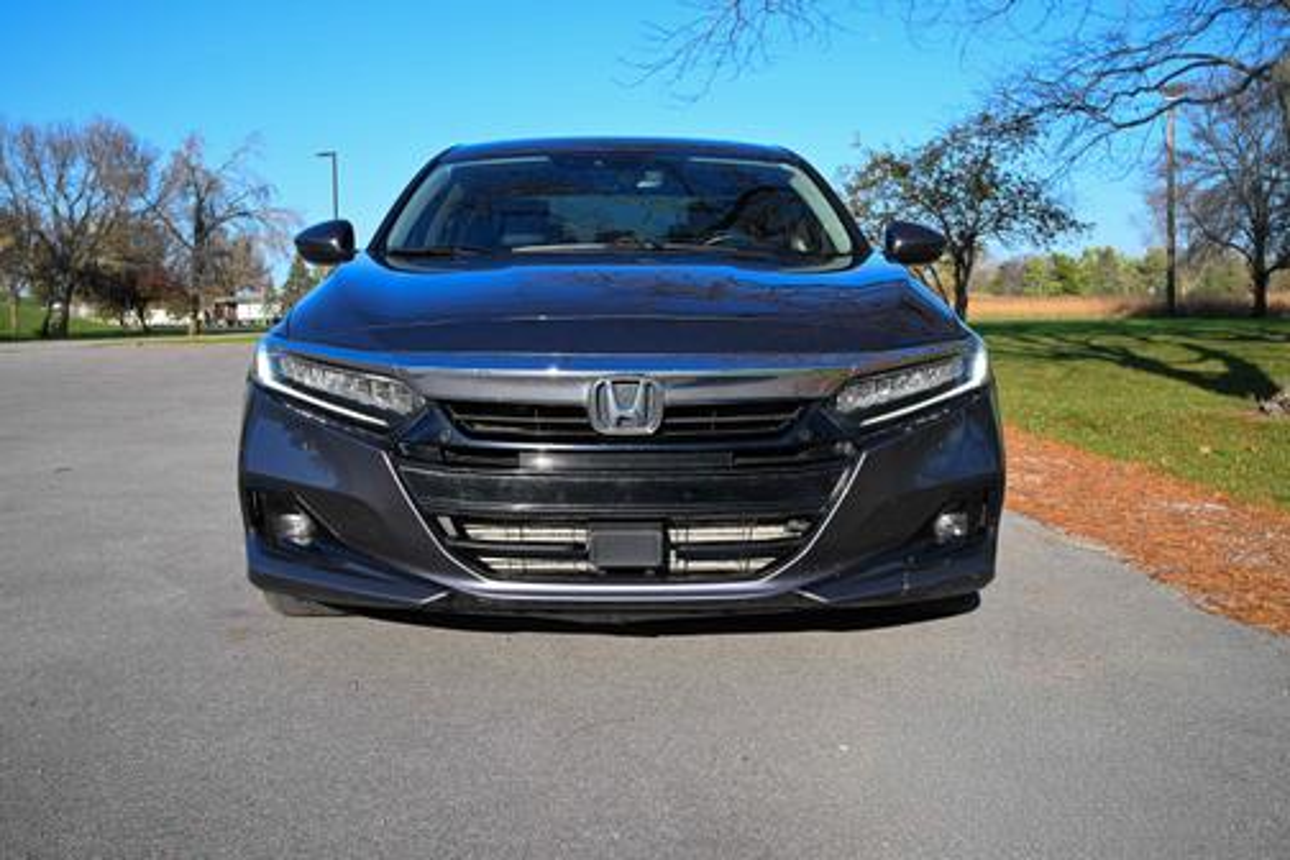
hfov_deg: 51.3
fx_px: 1344
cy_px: 430
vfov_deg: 35.5
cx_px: 645
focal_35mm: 38
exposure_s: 1/250
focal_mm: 25
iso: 100
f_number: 5.6
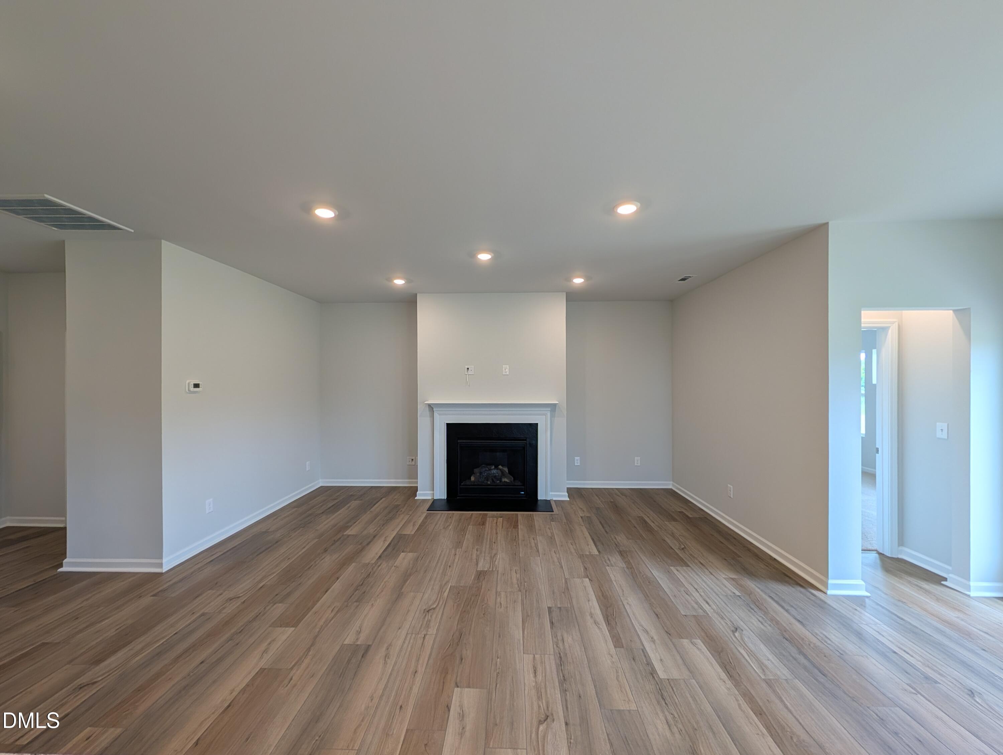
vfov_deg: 94.6
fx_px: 348
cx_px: 502
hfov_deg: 110.5
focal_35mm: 12
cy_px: 378
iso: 61
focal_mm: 2.02
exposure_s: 1/120
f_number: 1.7
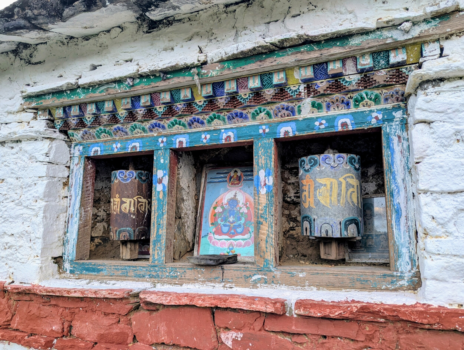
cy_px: 175
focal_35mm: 24
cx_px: 232
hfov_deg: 71.5
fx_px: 322
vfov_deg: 56.9
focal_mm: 6.81
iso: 58
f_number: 1.85
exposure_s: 1/76.1
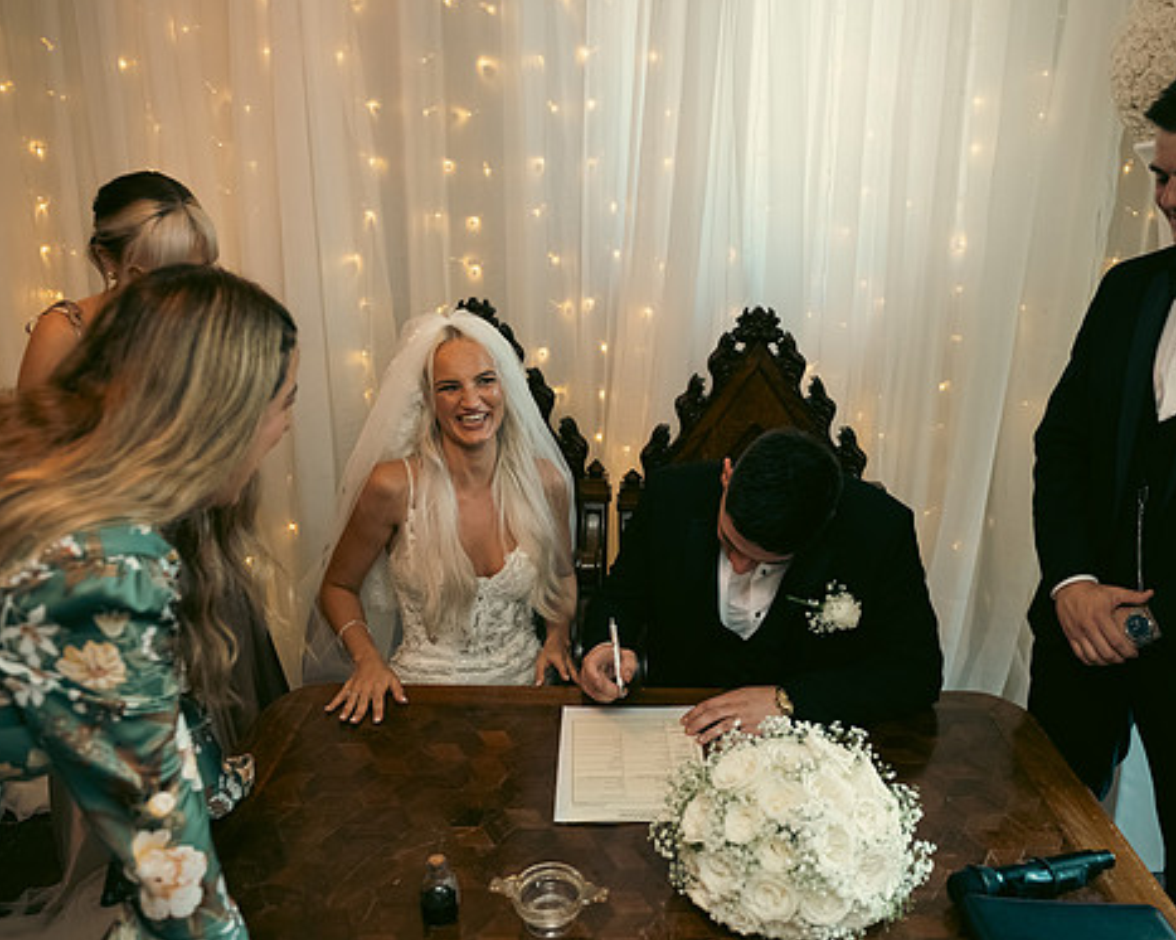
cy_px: 483
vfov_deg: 51.5
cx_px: 650
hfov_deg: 62.1
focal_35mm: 28
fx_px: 974
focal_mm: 24
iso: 1250
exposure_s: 1/160
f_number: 3.5
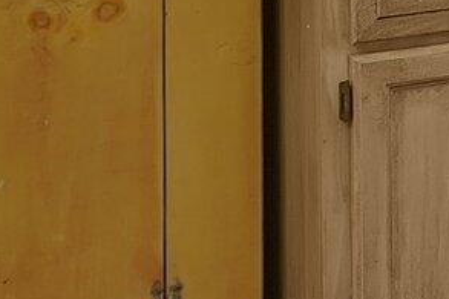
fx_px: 1396
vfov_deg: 10.9
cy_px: -349
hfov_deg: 13.5
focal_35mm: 112
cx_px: 1071
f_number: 6.3
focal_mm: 16
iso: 800
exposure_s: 1/40
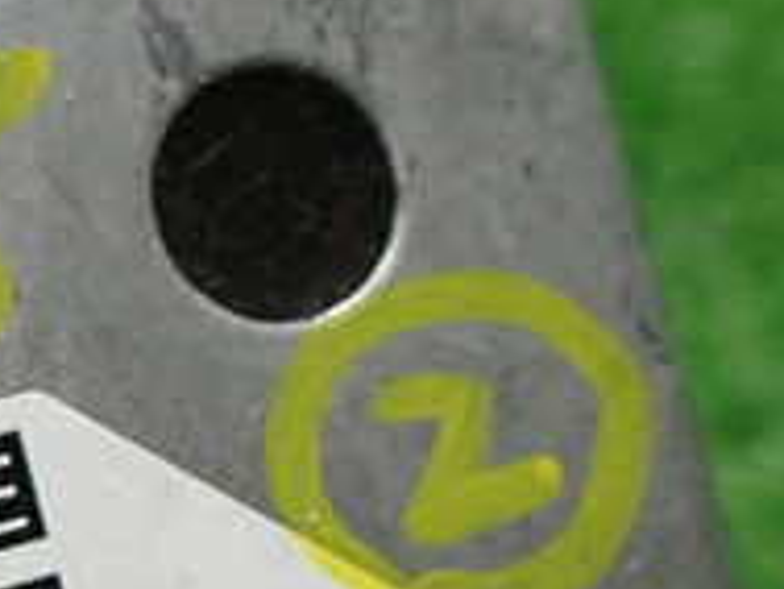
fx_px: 2153
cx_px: -216
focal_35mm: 95
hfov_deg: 19.2
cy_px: 701
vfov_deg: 15.1
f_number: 2.3
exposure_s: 1/125
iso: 400
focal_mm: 5.4
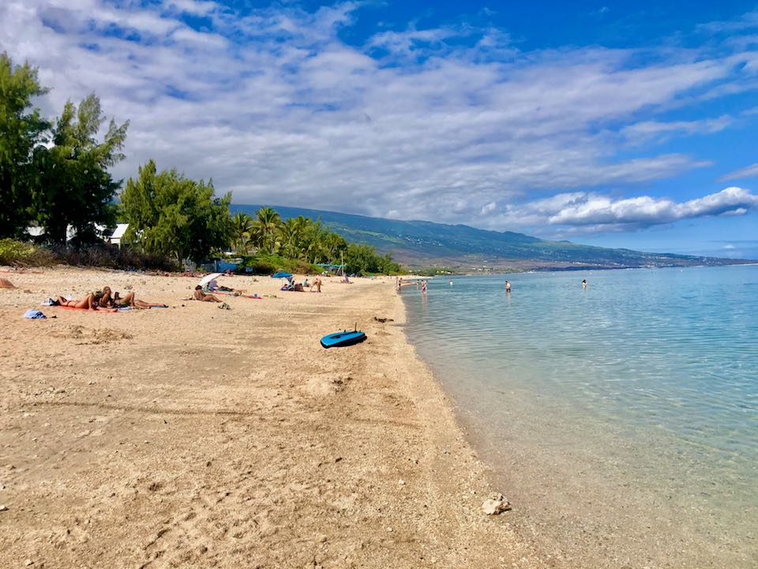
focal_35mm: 28
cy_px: 284
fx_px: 613
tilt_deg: +0.8
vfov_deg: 49.7
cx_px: 379
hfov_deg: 63.4
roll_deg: +2.1
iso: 25
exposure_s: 1/4367
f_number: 1.8
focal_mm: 3.99
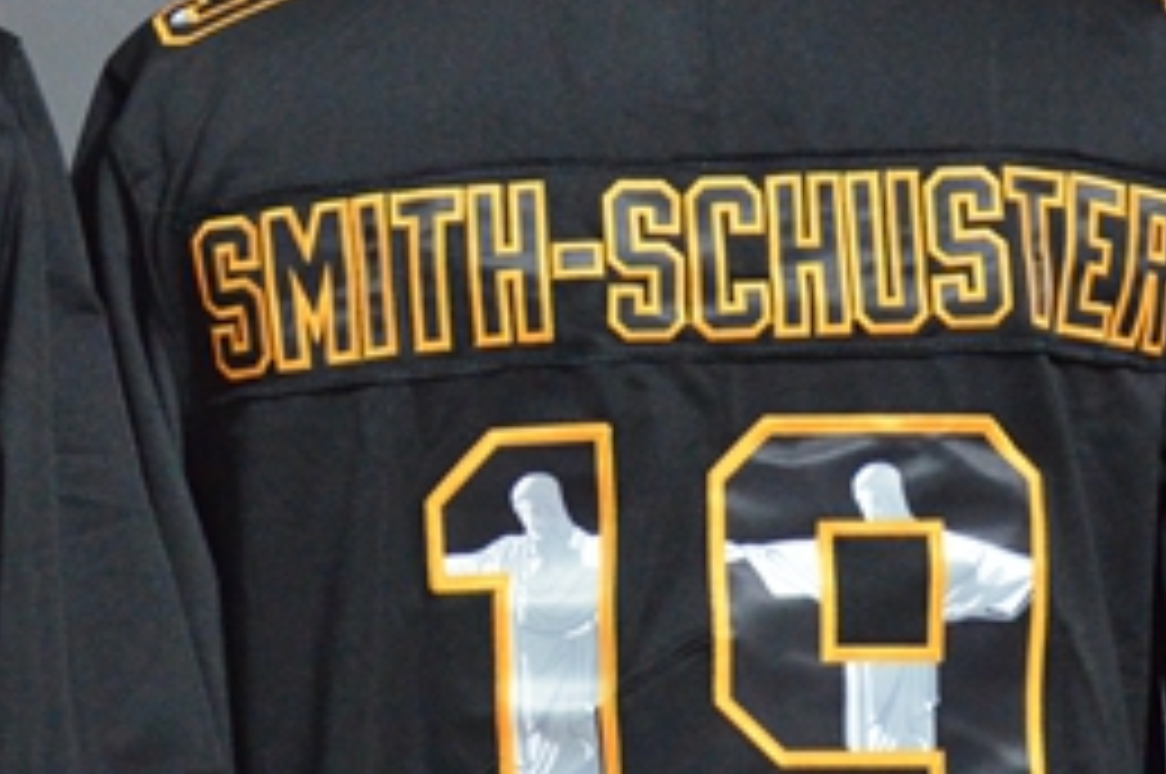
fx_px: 7796
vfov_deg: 5.7
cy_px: 706
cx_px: 14
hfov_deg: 8.5
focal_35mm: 241
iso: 4000
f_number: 4.8
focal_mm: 52
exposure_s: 1/13
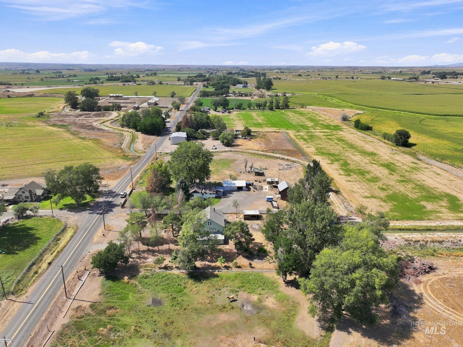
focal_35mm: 24
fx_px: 321
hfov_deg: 71.6
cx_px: 232
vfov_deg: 56.8
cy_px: 174
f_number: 2.8
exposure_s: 1/2500
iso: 130
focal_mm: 12.3
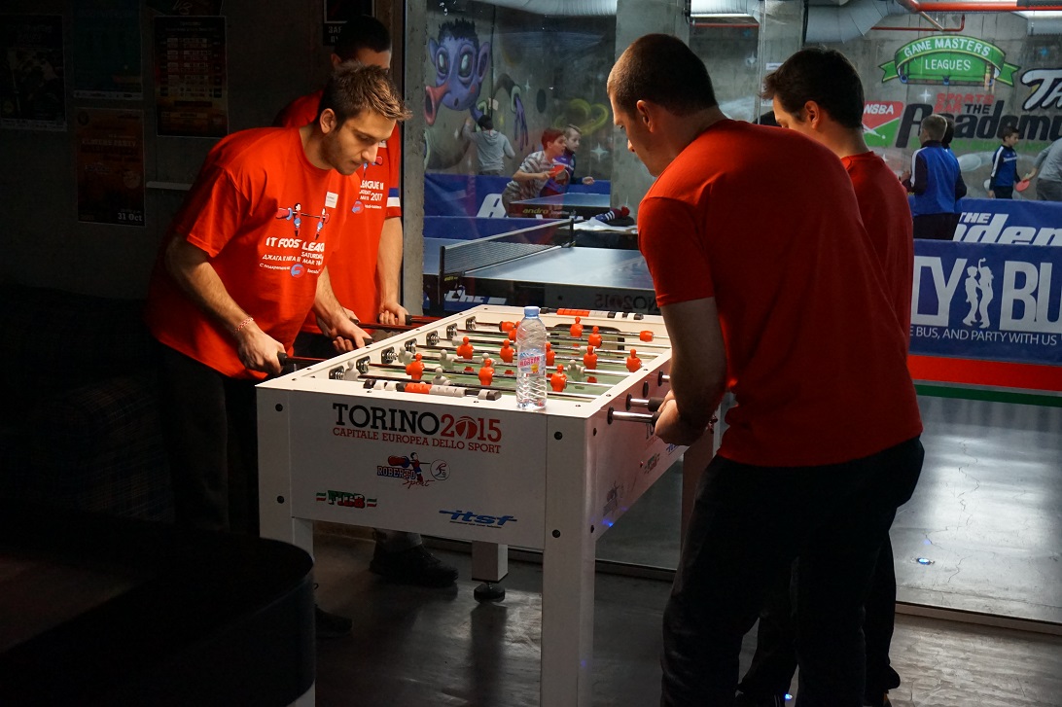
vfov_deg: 29.8
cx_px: 531
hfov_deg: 43.6
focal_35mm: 45
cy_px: 354
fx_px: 1327
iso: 2500
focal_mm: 30
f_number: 5
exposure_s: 1/160
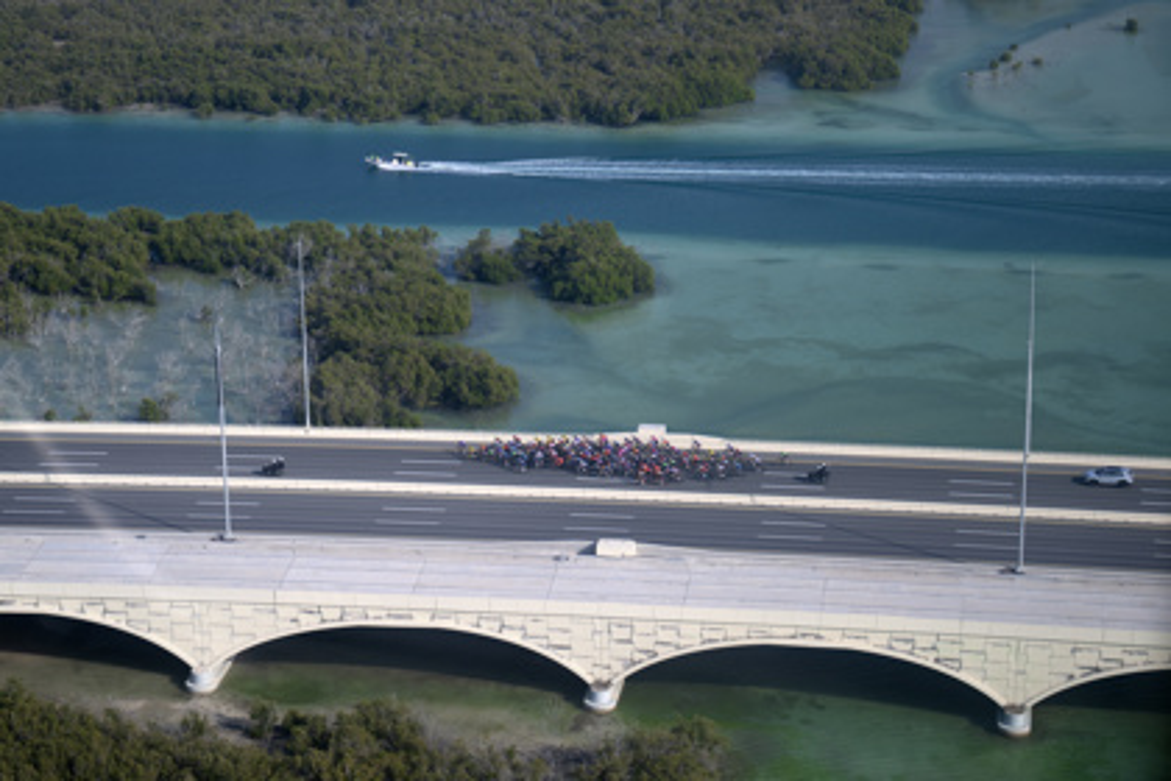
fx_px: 2277
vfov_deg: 19.5
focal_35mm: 70
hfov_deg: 28.8
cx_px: 586
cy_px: 390
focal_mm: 70
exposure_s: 1/6400
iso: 250
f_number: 2.8
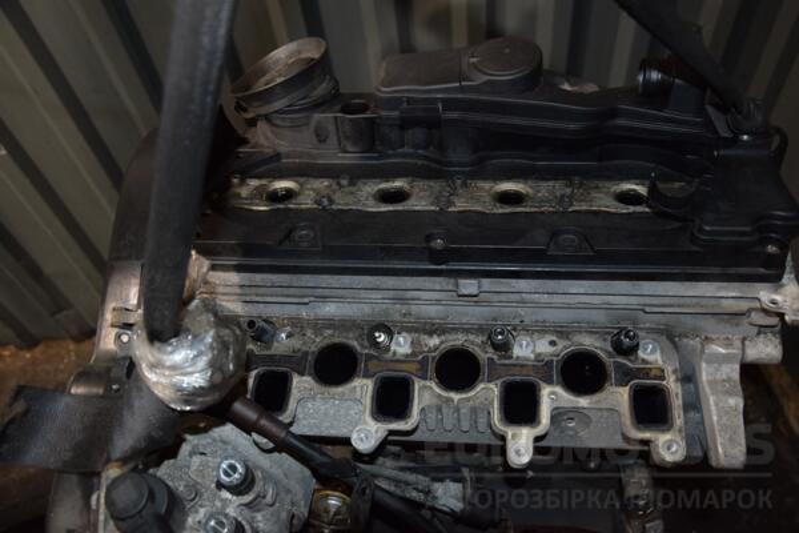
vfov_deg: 40.0
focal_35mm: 33
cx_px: 400
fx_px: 732
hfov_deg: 57.2
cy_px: 266
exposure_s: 1/60
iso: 800
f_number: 5
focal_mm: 22
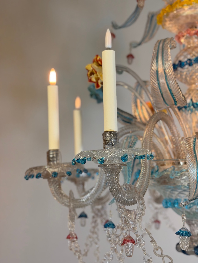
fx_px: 366
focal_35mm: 48
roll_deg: -1.4
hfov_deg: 30.3
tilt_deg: +11.0
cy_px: 132
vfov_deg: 39.7
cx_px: 99
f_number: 1.78
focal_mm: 6.76
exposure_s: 1/100
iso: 100
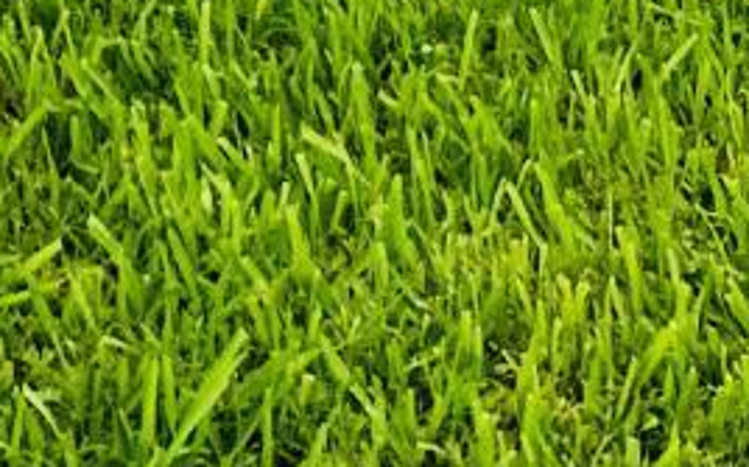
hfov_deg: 9.9
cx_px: -330
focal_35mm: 206
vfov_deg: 4.9
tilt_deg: +6.1
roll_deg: +0.0
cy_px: -2078
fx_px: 4201
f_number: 1.5
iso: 50
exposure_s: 1/743
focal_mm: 5.7
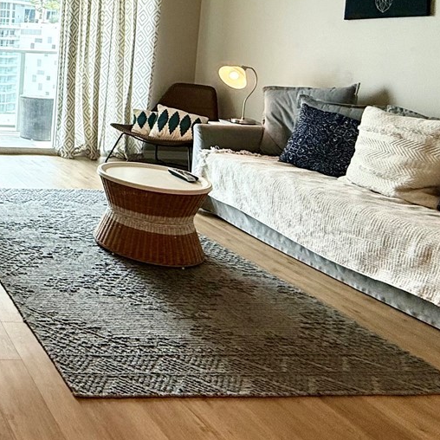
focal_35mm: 39
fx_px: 561
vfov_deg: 40.4
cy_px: 64
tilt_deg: -3.8
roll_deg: -2.7
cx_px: -123
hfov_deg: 32.7
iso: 64
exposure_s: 1/181
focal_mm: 2.22
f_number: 2.2
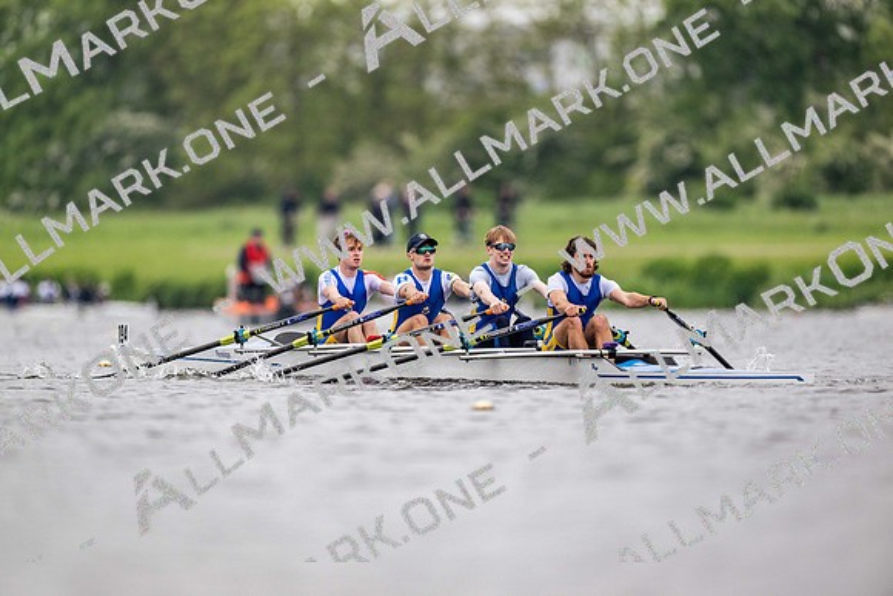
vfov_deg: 2.3
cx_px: 446
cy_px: 298
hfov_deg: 3.4
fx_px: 14886
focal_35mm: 600
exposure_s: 1/2000
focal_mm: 600
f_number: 4
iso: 1250
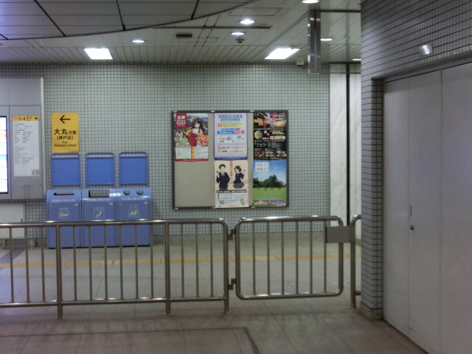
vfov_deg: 24.8
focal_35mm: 59
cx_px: 236
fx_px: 804
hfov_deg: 32.7
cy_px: 177
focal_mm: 10.5
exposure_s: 1/100
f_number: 3.8
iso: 800
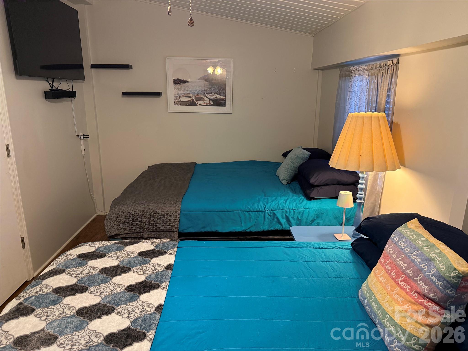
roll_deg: +0.3
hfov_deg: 71.6
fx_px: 324
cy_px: 176
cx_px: 234
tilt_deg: -12.5
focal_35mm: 24
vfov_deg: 56.8
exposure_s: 1/60
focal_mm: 6.76
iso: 250
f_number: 1.78
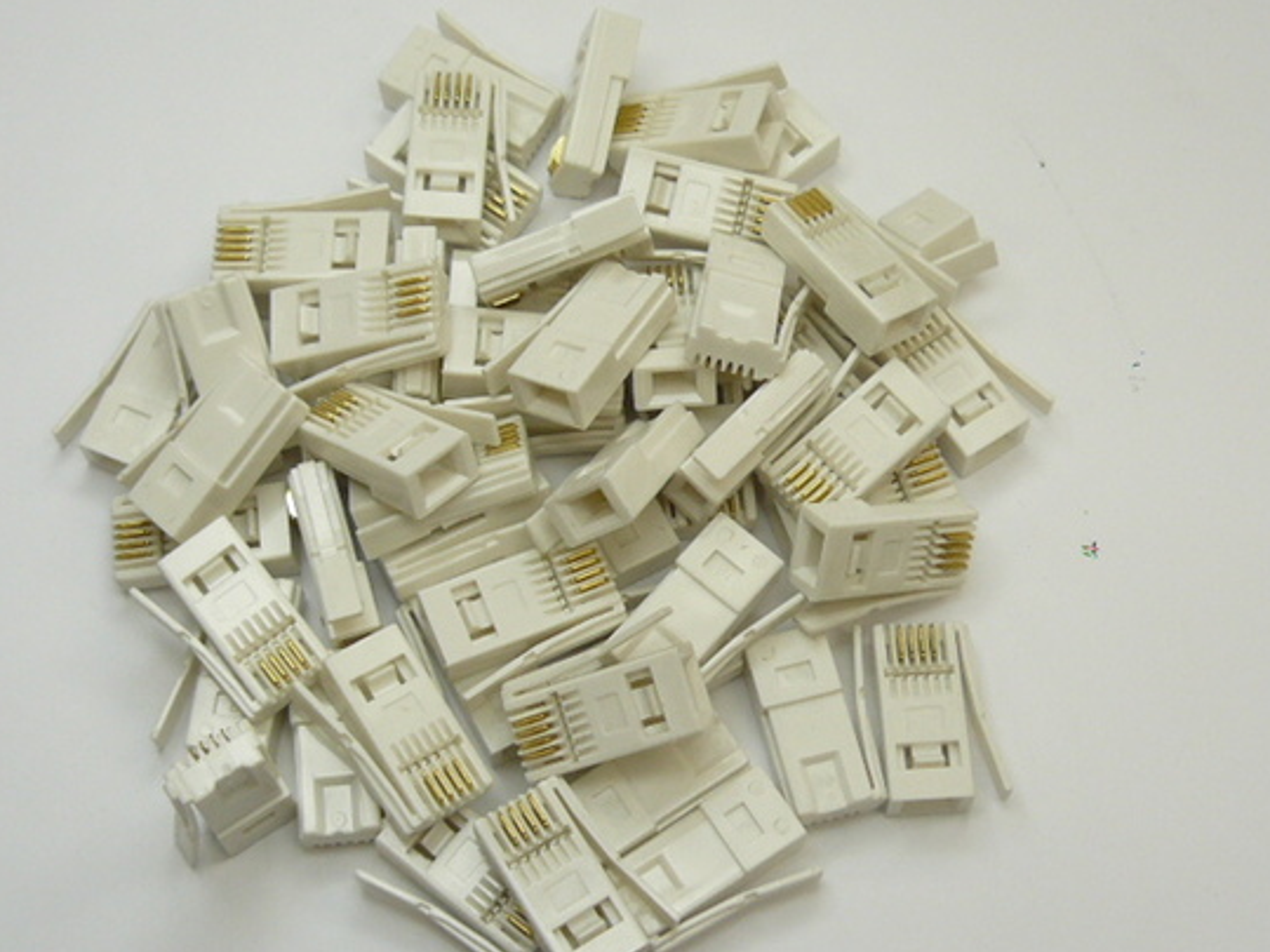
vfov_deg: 24.4
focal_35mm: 60
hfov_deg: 32.2
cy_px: 472
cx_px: 609
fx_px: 2201
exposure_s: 1/60
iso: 100
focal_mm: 6
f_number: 2.8
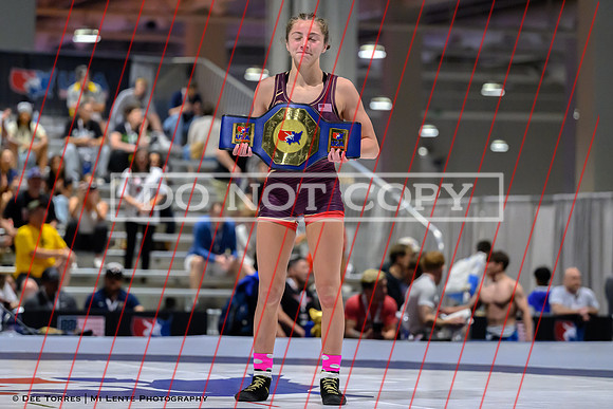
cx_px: 267
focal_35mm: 130
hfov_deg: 15.8
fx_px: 2214
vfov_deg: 10.6
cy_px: 183
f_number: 2.8
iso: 7200
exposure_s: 1/640
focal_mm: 104
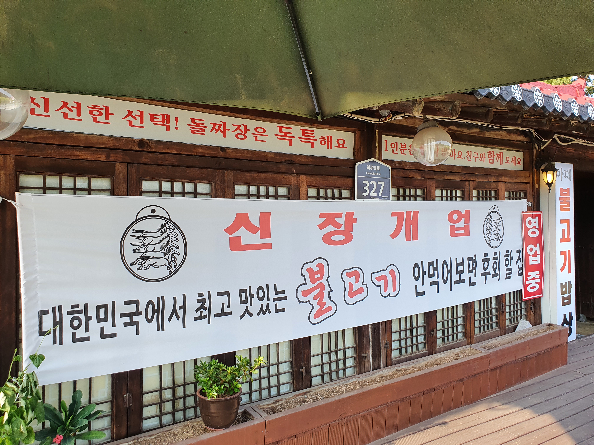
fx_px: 446
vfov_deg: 53.1
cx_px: 297
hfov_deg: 67.3
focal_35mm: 26
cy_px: 222
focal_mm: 4.32
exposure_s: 1/293
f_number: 2.4
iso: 50
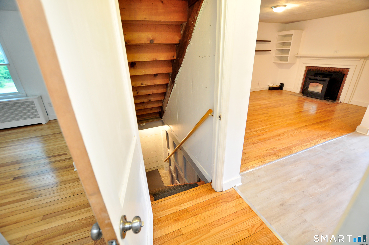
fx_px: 154
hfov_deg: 100.5
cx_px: 184
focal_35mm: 15
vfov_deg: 77.2
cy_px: 122
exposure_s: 1/13
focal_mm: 10
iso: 500
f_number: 4
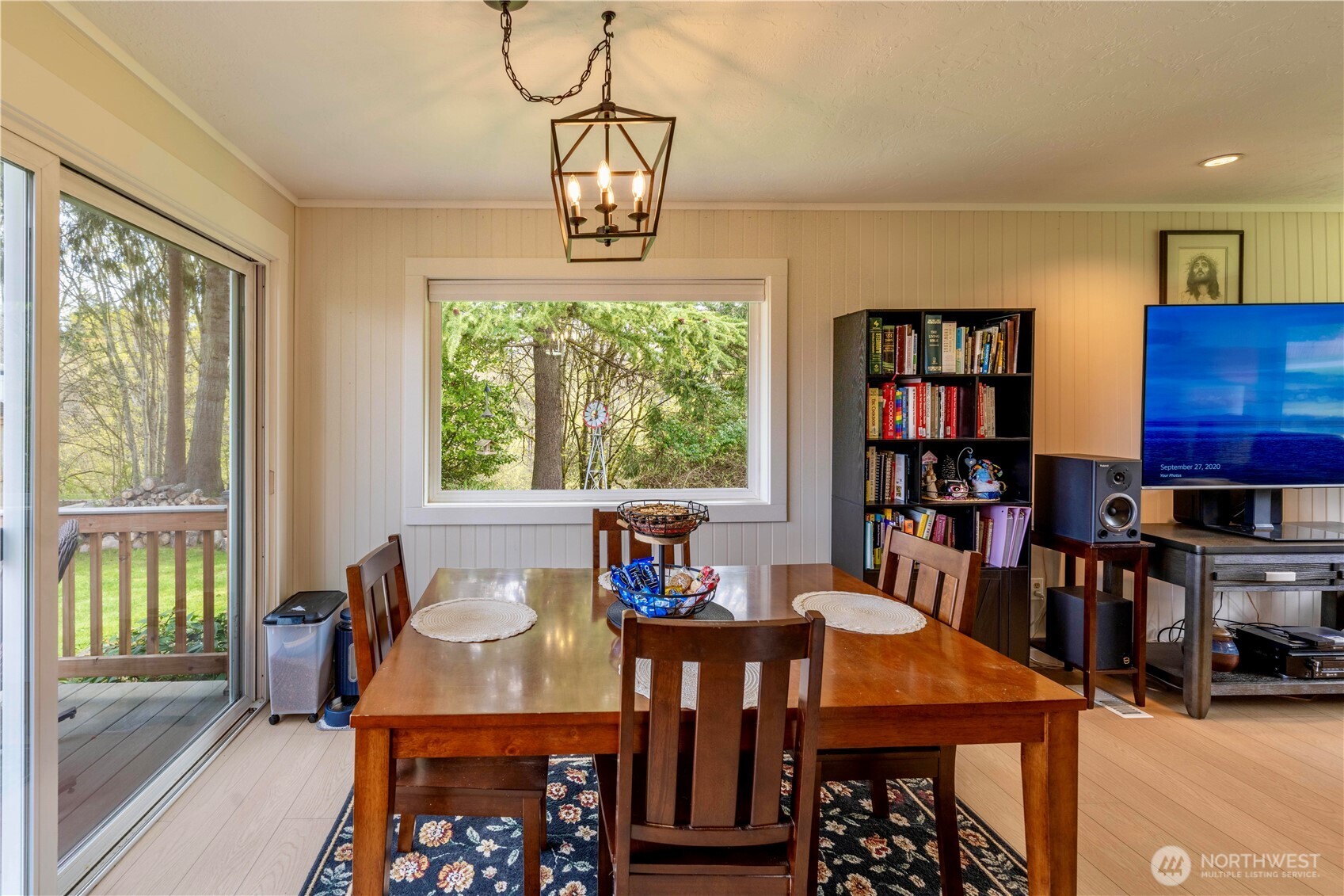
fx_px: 523
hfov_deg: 104.3
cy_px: 448
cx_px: 672
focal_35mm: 14
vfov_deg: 81.2
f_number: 8
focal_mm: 14
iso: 320
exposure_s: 1/125
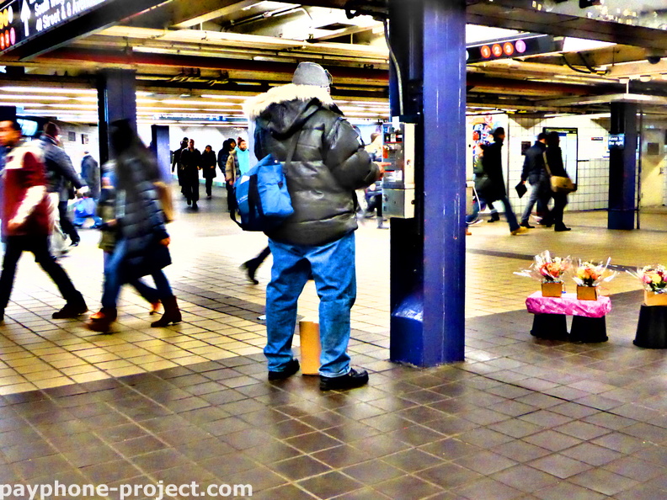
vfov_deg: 36.0
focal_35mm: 40
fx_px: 771
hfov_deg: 46.8
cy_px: 250
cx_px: 334
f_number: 3.9
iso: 1600
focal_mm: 6.9
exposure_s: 1/20
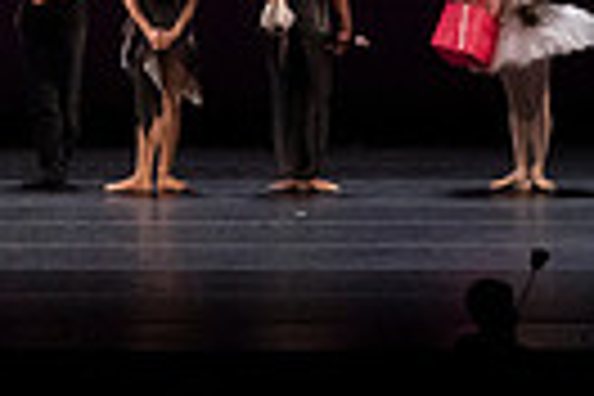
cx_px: -364
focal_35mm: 441
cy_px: -443
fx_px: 7276
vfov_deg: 3.1
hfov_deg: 4.6
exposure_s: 1/320
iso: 12800
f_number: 13
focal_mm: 100
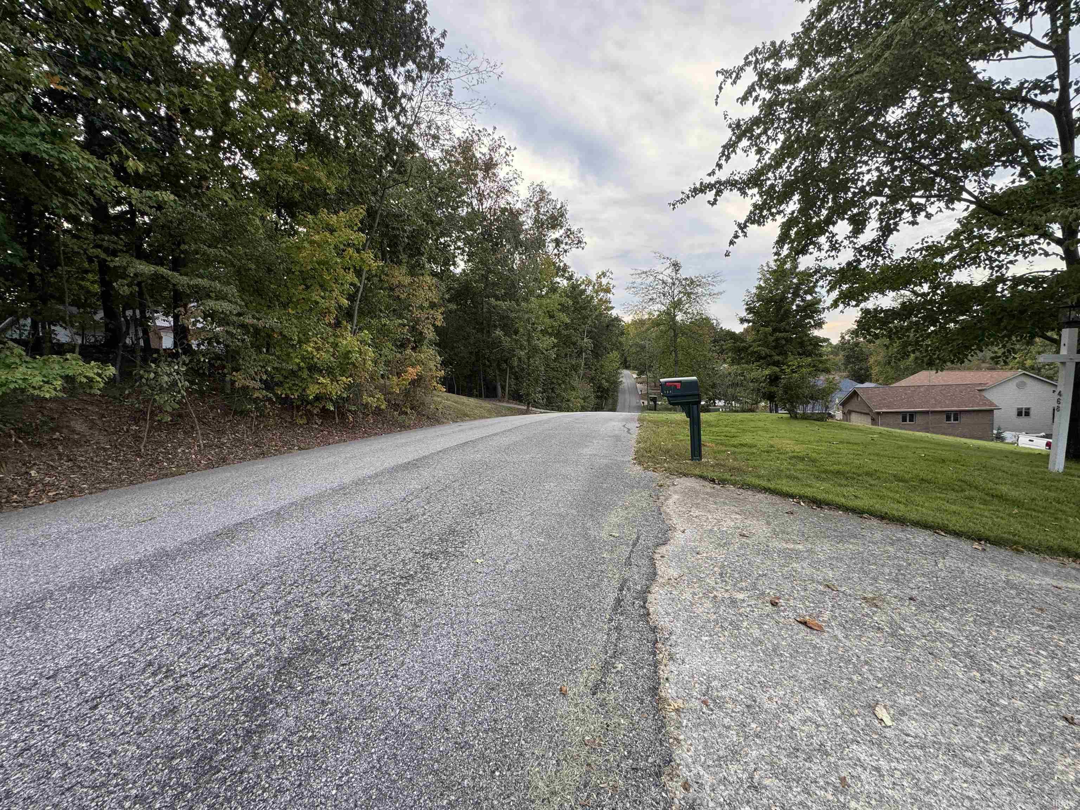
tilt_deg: -4.1
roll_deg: +2.8
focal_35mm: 14
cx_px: 540
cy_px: 405
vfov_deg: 85.7
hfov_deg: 102.1
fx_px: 437
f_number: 2.2
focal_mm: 2.22
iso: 64
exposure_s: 1/99
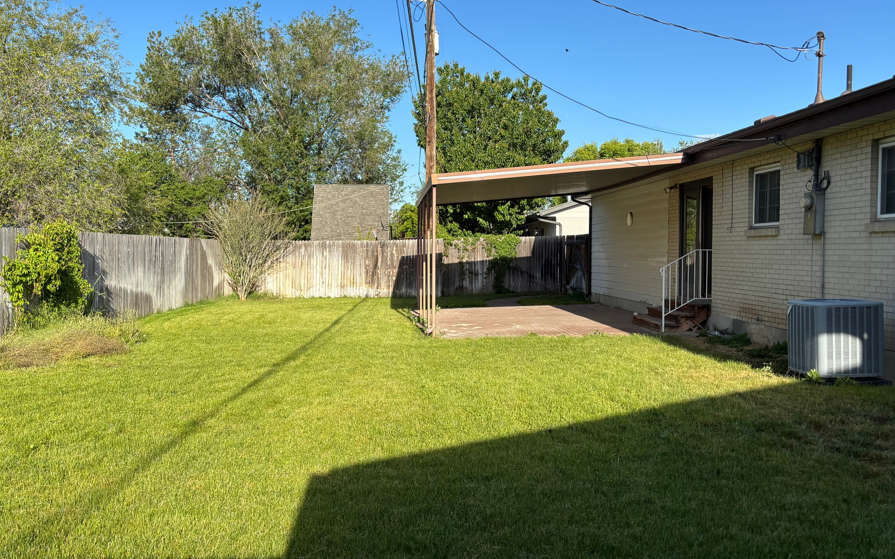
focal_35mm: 34
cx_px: 401
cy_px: 279
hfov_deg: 56.6
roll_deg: +0.0
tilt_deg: -1.8
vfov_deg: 37.3
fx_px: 829
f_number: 1.6
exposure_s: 1/2024
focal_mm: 5.96
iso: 50
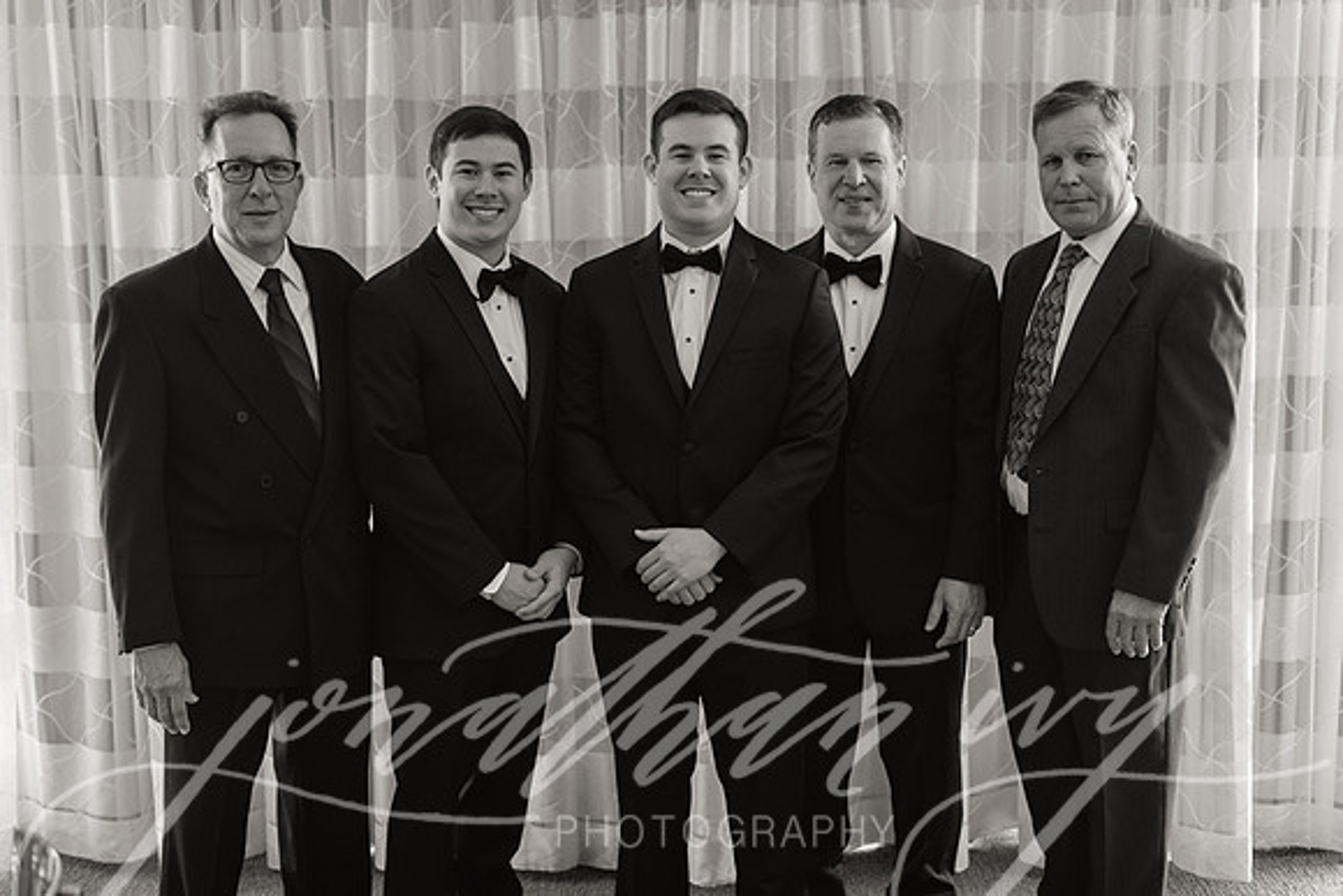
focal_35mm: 50
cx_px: 672
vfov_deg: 27.0
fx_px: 1866
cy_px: 448
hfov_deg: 39.6
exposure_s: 1/125
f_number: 2.8
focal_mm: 50
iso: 1600
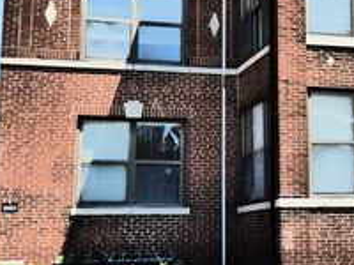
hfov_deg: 24.1
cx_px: 281
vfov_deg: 18.3
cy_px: 50
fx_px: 818
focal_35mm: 80
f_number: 3.4
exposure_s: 1/800
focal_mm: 5.78
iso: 160
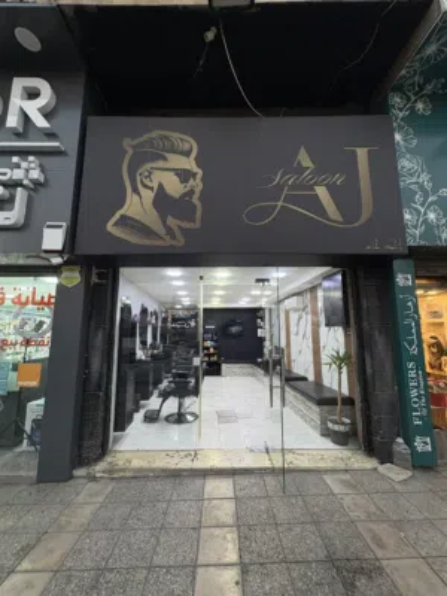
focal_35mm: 14
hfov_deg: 85.7
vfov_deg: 102.1
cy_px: 298
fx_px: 241
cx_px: 224
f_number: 2.2
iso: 100
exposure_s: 1/115
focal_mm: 2.22
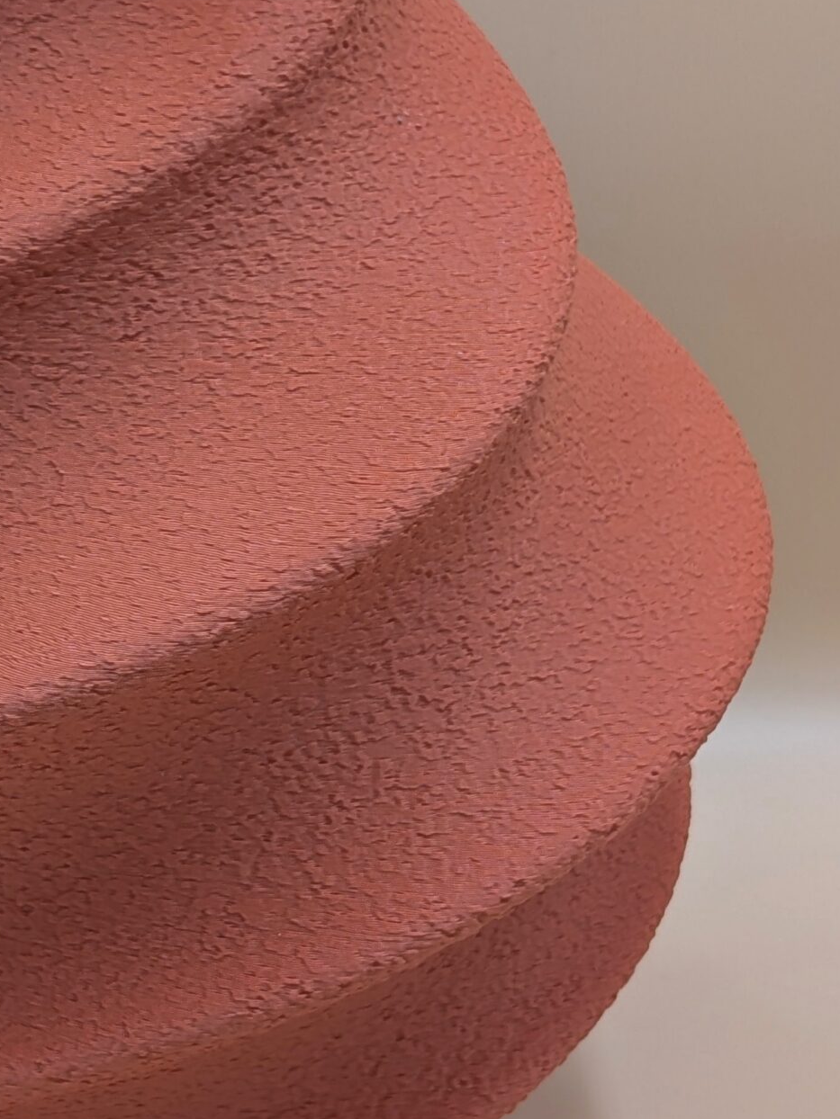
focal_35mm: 101
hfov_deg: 14.5
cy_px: 395
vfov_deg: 19.4
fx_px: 3268
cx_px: 113
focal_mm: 6.9
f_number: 1.68
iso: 26
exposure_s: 1/23.8
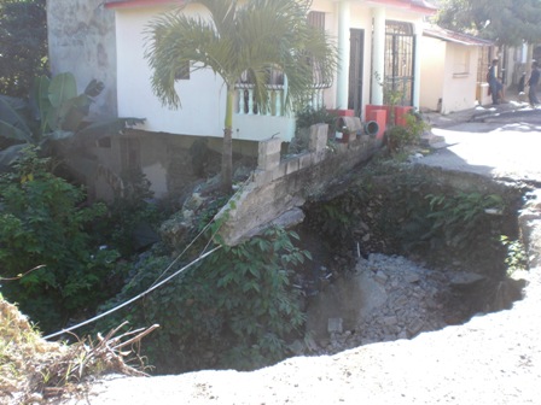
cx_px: 270
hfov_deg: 49.0
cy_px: 202
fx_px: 594
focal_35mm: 38
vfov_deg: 37.7
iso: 64
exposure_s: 1/160
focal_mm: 6.3
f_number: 3.1
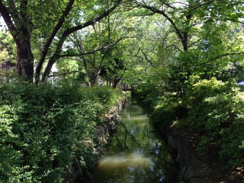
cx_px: 122
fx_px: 233
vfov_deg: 42.9
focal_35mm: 33
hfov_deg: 55.4
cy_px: 92
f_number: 2.4
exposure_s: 1/153
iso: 50
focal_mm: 4.13
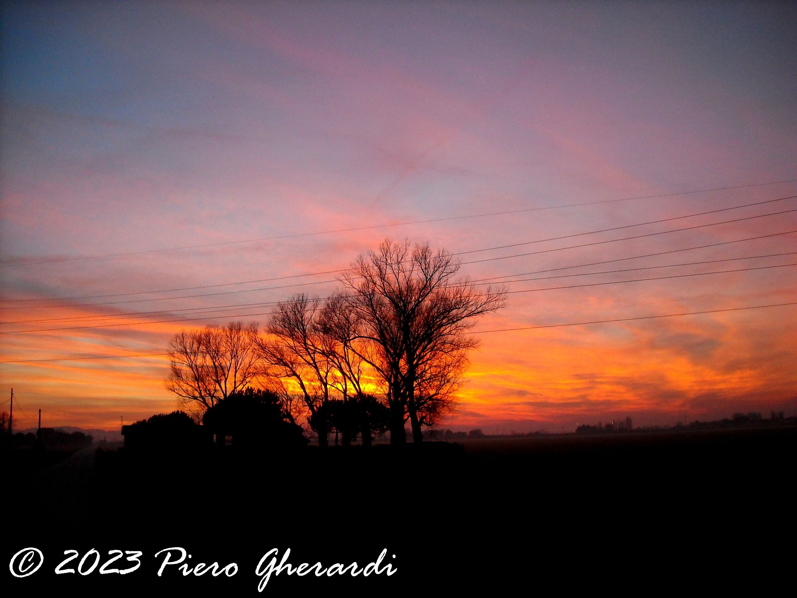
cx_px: 398
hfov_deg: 52.6
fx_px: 806
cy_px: 299
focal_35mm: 35
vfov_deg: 40.7
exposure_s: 1/129
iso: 270
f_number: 2.8
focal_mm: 5.7
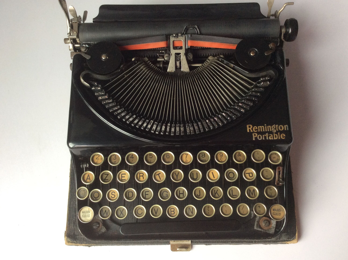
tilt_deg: -77.1
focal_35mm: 32
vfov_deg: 44.1
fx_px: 321
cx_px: 174
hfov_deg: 56.9
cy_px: 130
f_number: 2.4
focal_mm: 3.3
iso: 64
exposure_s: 1/100
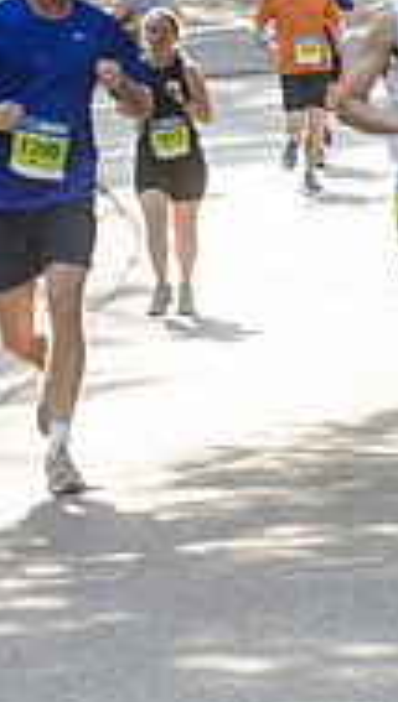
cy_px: 48
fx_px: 7300
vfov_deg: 5.5
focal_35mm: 391
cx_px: 312
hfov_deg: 3.1
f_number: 5.6
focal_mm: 105
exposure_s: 1/1600
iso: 800
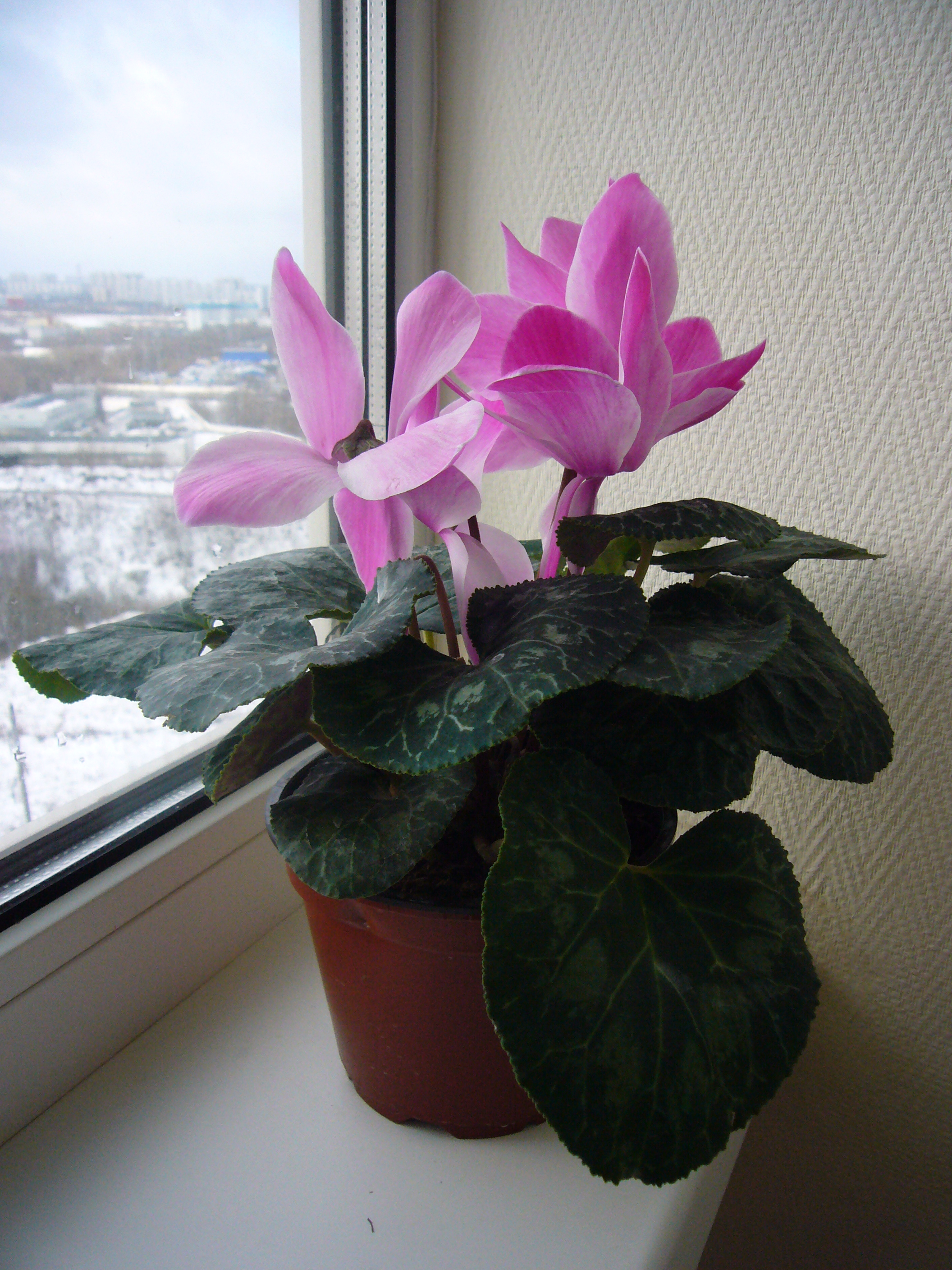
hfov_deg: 49.7
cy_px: 635
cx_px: 476
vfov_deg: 63.4
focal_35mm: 28
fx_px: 1027
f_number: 5.6
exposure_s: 1/200
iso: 200
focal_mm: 4.6
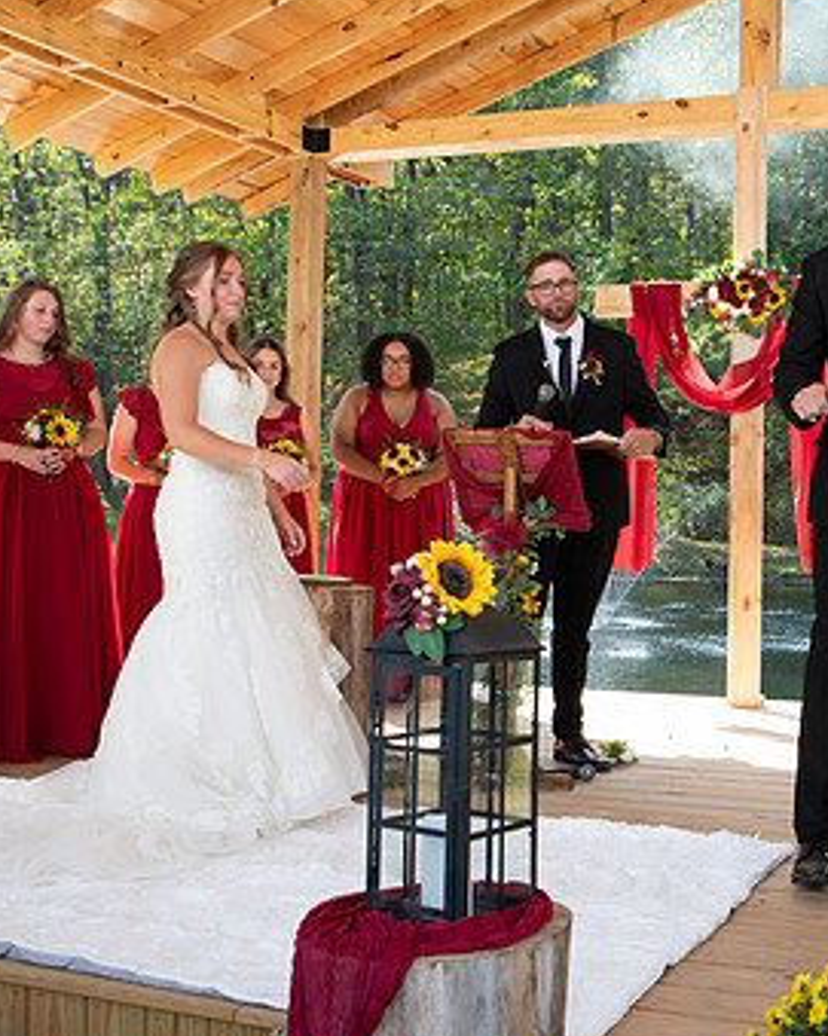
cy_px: 530
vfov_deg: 41.2
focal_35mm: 45
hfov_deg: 32.1
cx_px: 718
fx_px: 1379
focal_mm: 24
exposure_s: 1/200
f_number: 4.5
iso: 320
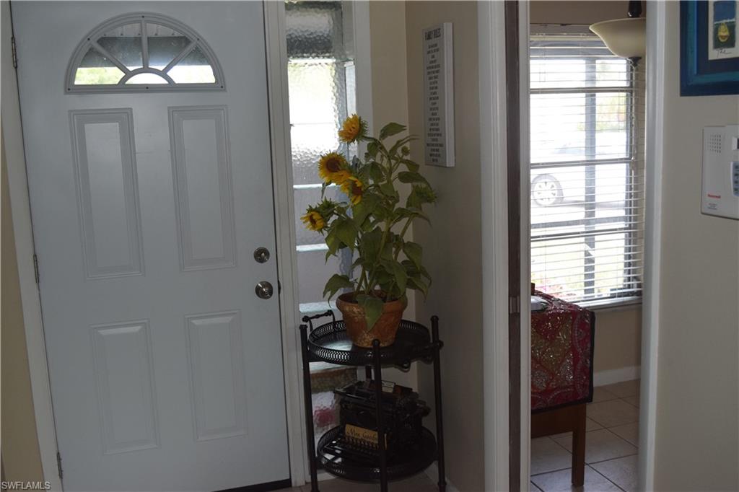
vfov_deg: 35.5
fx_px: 770
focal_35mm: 38
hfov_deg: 51.3
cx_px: 370
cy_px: 246
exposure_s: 1/125
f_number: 5.6
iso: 800
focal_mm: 25
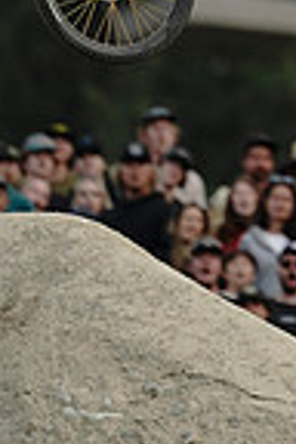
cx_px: 401
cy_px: -237
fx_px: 23049
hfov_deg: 0.7
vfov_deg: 1.1
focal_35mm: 1869
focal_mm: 600
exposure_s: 1/1600
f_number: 4
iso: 1600
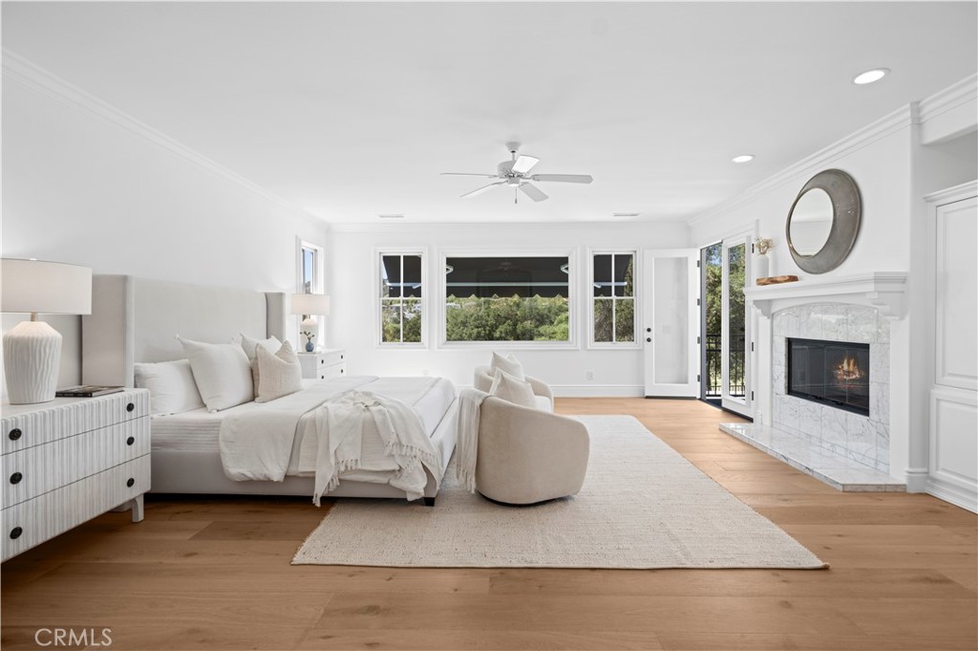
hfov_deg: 96.8
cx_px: 489
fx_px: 434
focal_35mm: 16
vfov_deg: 73.7
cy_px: 326
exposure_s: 1/13
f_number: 8
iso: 200
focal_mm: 16
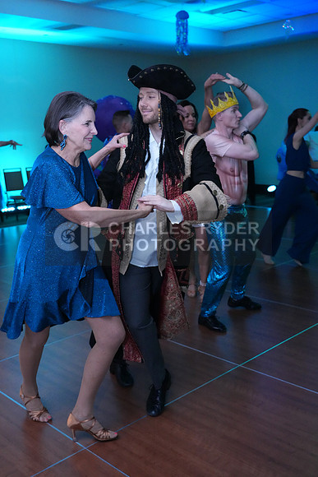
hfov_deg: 36.0
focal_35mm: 37
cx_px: 159
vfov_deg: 51.9
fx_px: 490
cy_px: 238
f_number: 4.5
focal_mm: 37
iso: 8000
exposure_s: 1/200
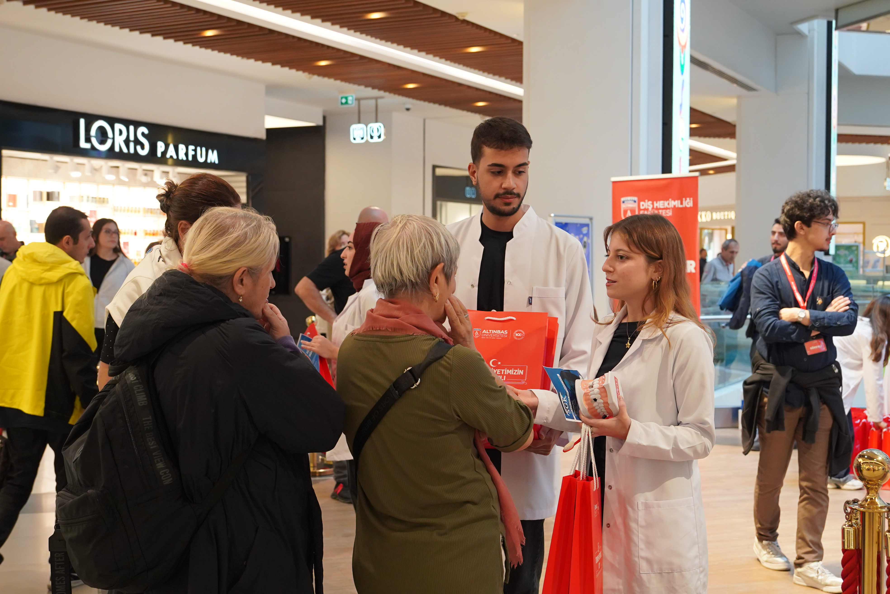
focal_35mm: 48
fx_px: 1187
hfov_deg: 41.1
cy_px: 297
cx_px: 445
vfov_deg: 28.1
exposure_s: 1/160
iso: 1600
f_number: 4
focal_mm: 32
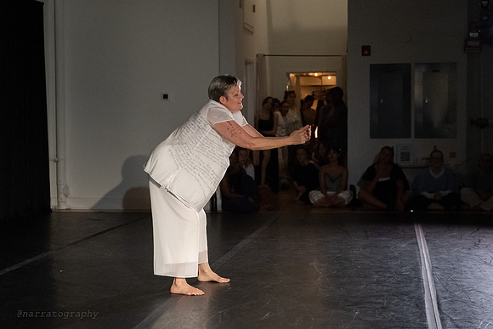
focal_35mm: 72
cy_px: 188
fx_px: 983
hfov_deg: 28.1
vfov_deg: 19.0
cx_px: 213
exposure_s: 1/500
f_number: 4
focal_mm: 57
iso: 6400
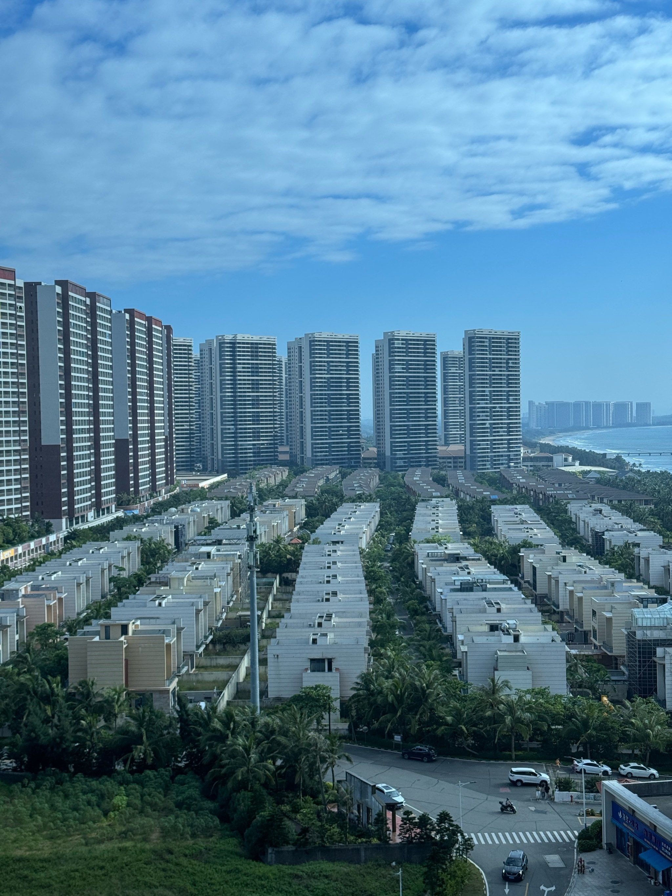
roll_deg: +1.0
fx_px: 1242
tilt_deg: -1.6
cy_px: 448
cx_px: 336
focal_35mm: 48
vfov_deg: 39.7
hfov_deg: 30.3
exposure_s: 1/3610
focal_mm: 6.76
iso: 64
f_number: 1.78
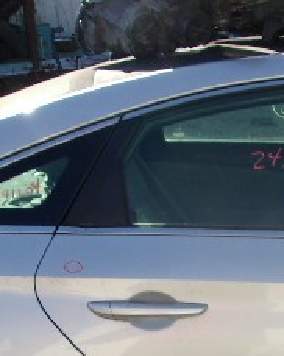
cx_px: 273
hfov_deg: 20.1
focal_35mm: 74
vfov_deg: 25.2
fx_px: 779
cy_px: 298
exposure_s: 1/40
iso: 80
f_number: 10.4
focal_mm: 4.9
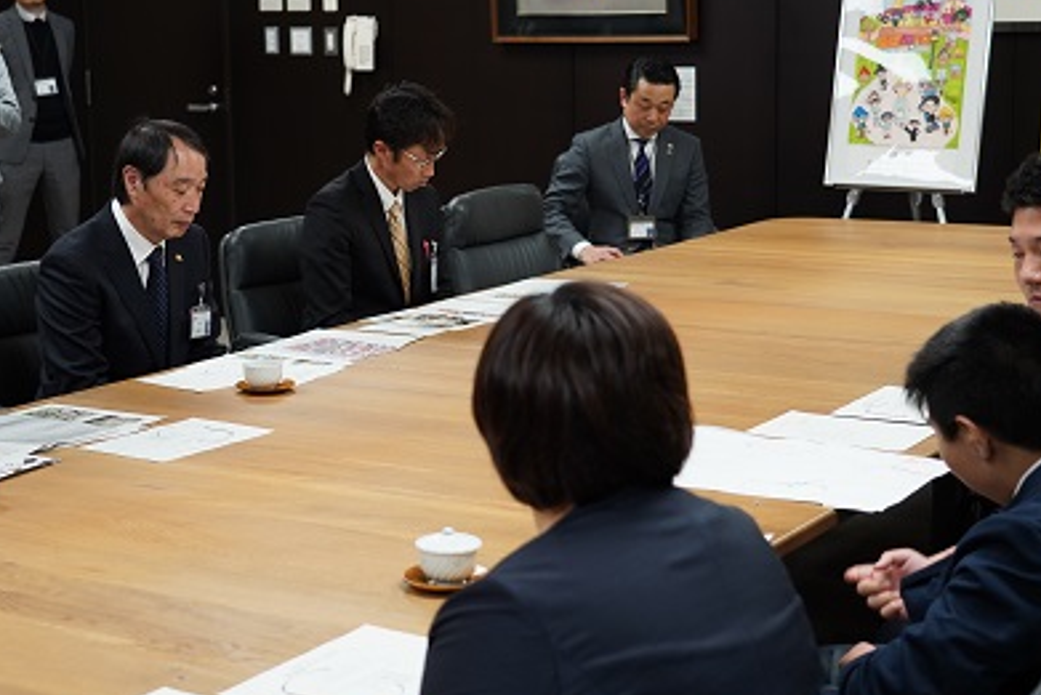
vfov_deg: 20.6
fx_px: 1909
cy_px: 288
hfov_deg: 30.4
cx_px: 434
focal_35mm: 66
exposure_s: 1/60
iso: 640
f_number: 4
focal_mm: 43
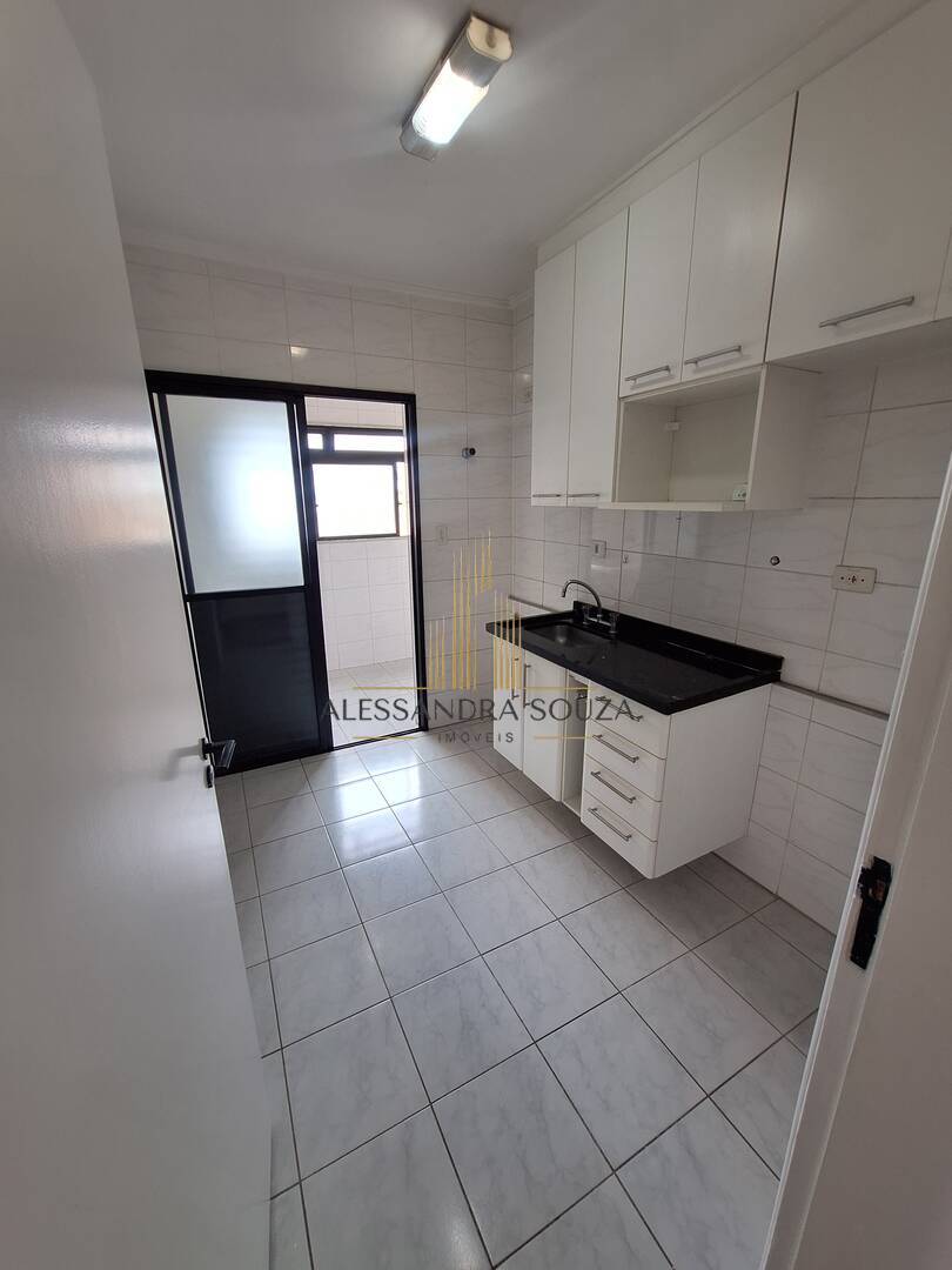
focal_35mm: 13
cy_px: 635
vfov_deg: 106.2
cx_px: 476
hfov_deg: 89.9
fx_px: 477
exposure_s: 1/60
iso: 50
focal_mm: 1.74
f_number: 2.2
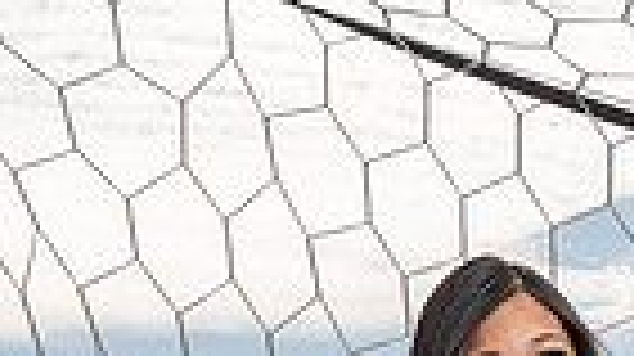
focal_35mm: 191
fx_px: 3208
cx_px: 495
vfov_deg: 6.0
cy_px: 933
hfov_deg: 11.3
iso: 100
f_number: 9
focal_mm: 57
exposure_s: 1/200
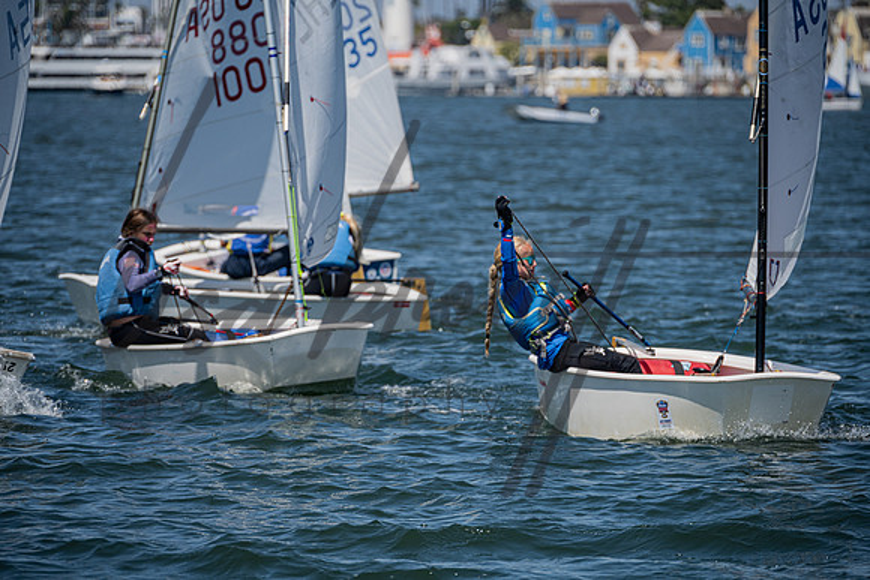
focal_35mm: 310
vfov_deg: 4.4
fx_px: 7493
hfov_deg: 6.6
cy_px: 290
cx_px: 435
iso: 250
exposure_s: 1/1250
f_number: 8
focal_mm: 310
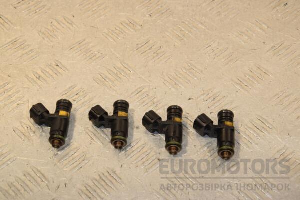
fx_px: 825
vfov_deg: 13.8
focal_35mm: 99
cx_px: 150
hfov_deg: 20.6
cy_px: 100
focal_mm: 66
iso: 800
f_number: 8
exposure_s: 1/200
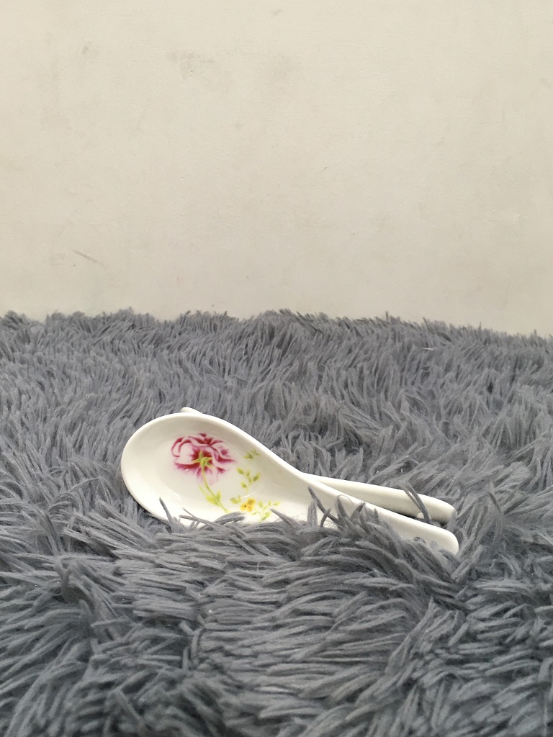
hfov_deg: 41.8
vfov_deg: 53.9
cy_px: 338
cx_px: 256
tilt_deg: -14.9
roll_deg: -0.3
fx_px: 724
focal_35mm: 34
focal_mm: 4.15
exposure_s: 1/33
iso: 100
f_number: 2.2
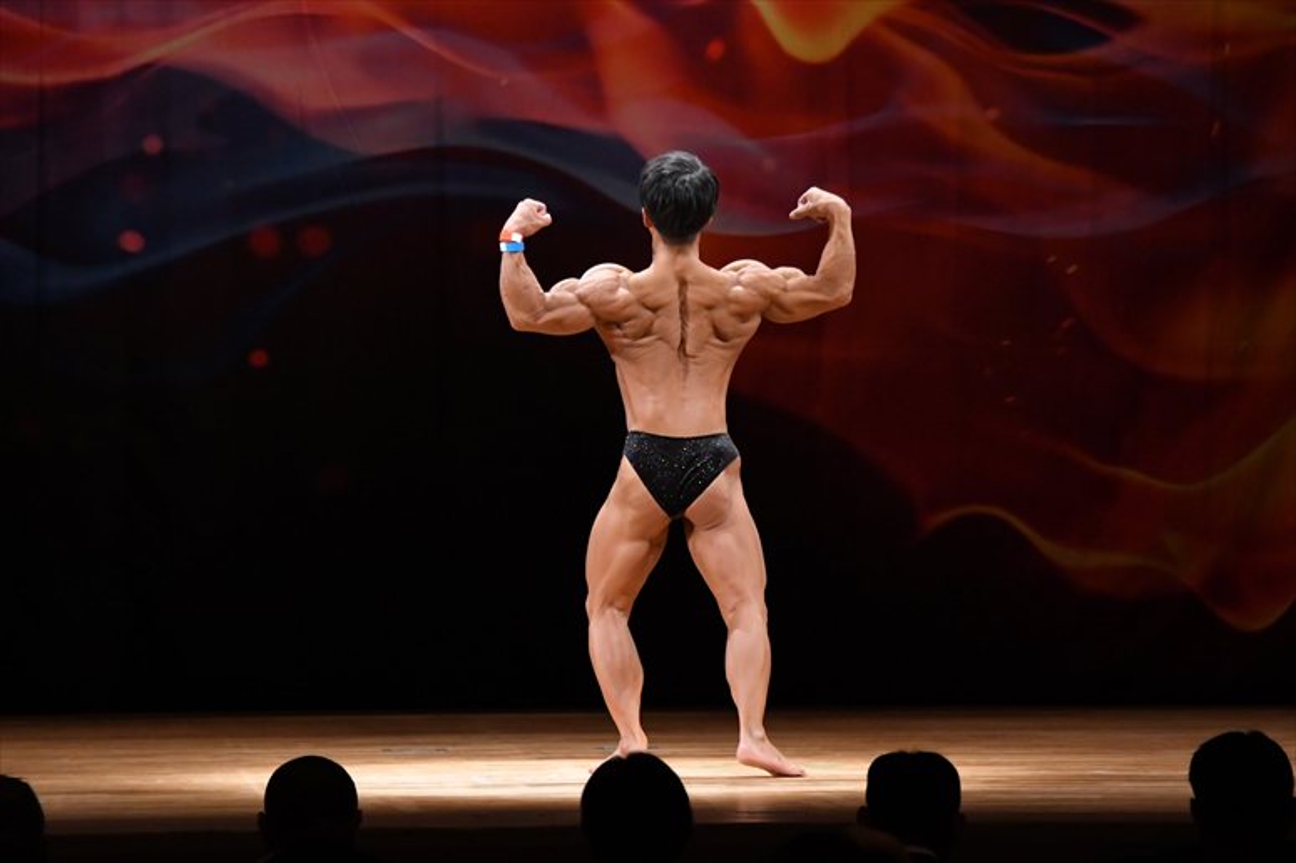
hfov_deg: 9.5
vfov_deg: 6.3
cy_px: 432
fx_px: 7808
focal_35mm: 217
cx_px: 648
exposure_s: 1/400
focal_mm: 145
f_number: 5.6
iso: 4000
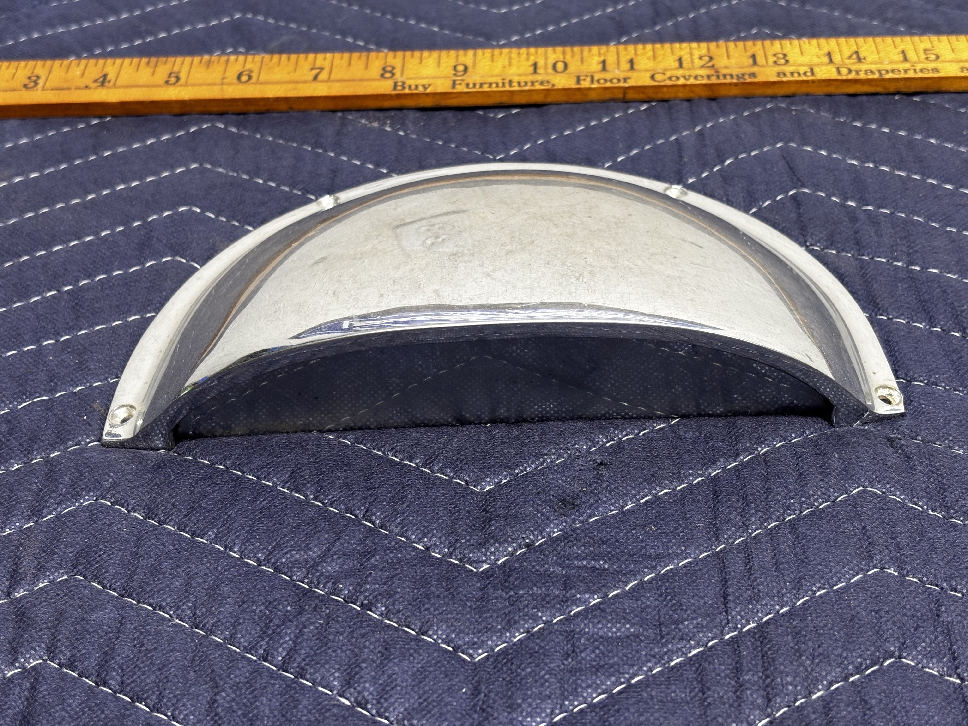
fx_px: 1454
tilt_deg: -39.7
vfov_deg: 28.0
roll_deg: +3.4
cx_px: 484
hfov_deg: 36.8
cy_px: 363
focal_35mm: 52
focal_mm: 5.96
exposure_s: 1/60
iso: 64
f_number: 1.6
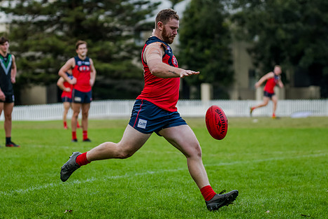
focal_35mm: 217
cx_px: 159
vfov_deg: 6.3
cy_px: 121
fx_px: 1978
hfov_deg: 9.5
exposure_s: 1/1600
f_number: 4
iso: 800
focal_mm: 170
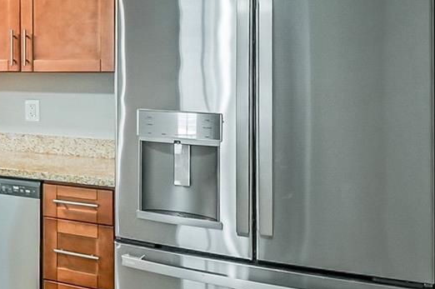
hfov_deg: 29.1
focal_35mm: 46
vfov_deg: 29.1
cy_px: 110
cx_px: -198
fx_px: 555
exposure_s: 1/15
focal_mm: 10
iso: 400
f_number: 5.6
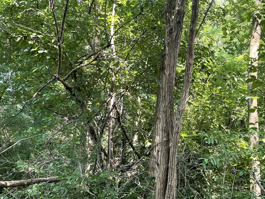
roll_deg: +3.1
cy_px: 103
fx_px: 398
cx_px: 173
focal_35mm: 52
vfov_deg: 28.0
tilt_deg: +2.4
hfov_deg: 36.5
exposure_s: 1/121
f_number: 1.6
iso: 50
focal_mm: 4.2
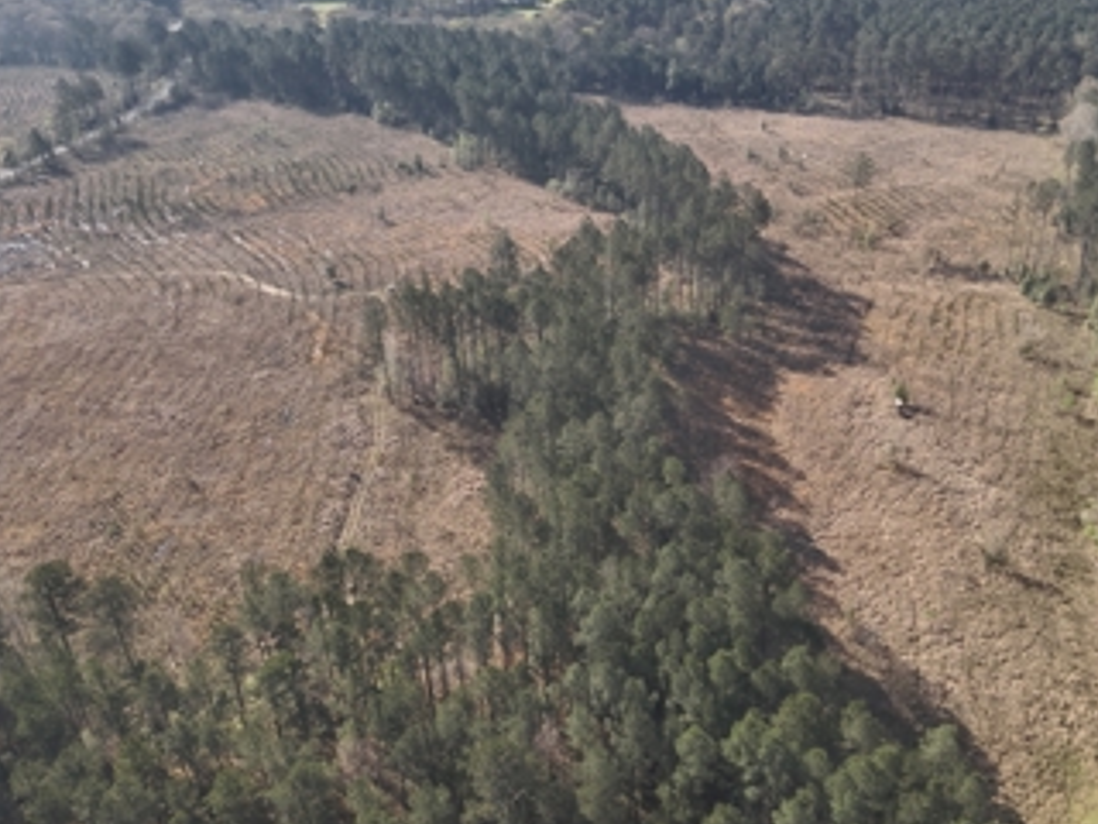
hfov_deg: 59.4
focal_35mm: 30
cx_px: 669
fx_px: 952
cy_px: 343
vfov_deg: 46.6
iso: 100
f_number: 2.8
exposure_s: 1/500
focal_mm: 4.4
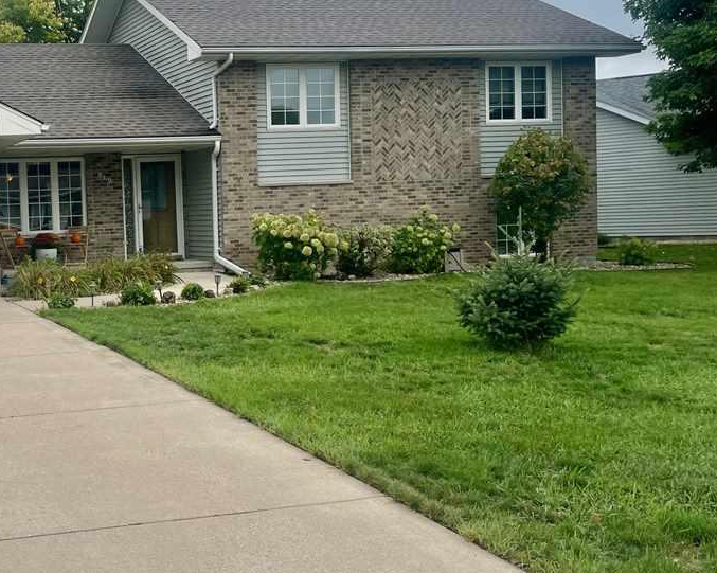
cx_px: 62
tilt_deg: -3.5
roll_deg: +1.8
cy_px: 272
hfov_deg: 36.2
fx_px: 1018
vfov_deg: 31.4
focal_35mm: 48
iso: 32
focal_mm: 4.2
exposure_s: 1/2353
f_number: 1.6
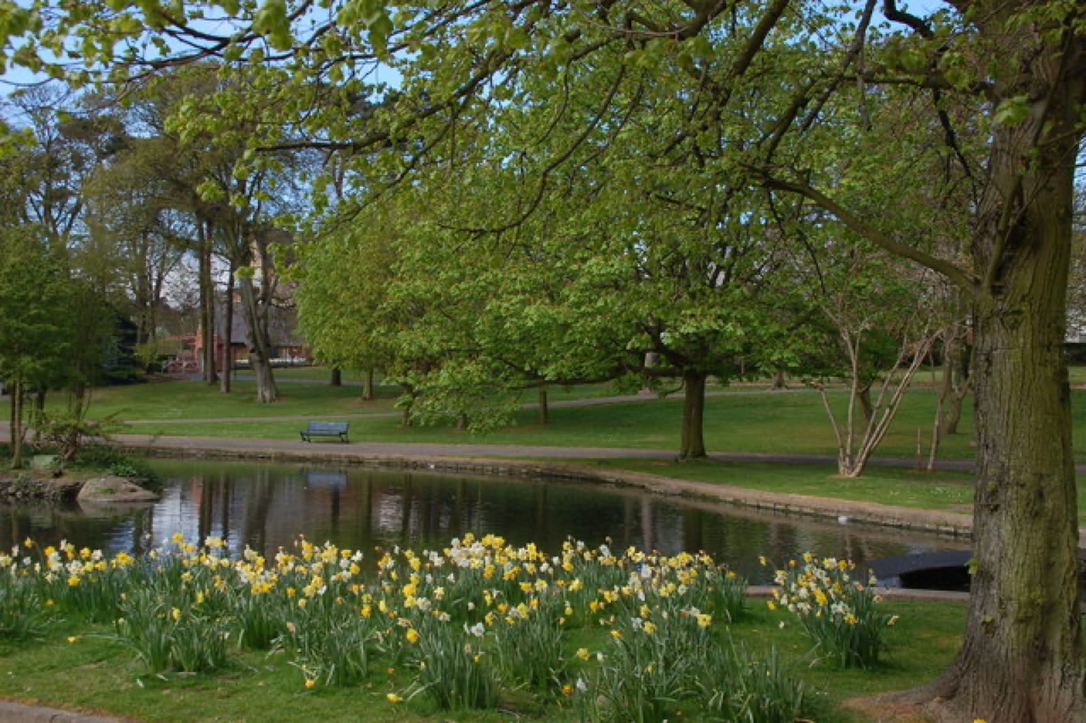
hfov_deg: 42.3
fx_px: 1402
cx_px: 543
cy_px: 362
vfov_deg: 28.9
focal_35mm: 46
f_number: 8
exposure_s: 1/200
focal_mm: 31
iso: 200
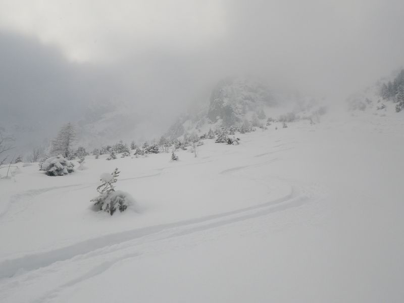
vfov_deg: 49.7
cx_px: 202
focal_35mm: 28
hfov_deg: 63.4
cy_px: 152
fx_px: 327
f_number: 4.2
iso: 80
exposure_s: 1/1250
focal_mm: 5
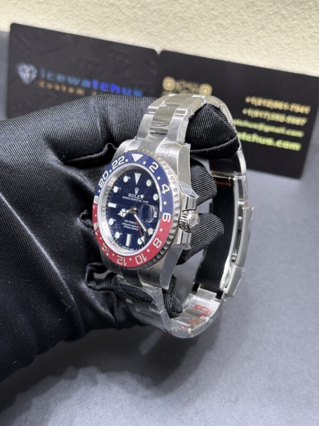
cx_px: 160
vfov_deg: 39.7
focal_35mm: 48
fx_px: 590
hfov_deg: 30.3
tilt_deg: -50.9
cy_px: 213
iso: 160
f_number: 1.78
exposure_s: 1/50
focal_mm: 6.76
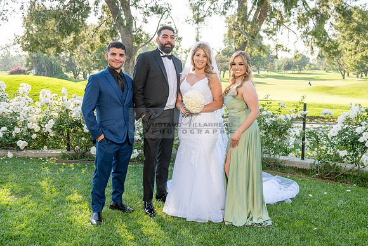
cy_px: 123
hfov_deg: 53.4
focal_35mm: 36
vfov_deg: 37.1
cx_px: 189
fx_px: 366
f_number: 5.6
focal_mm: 34
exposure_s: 1/200
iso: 200
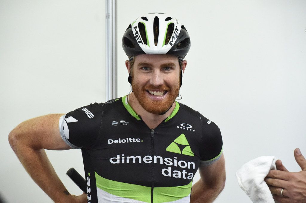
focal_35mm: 200
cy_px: 102
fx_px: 1699
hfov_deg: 10.3
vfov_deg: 6.9
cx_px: 153
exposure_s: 1/800
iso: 25600
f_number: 8
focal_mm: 200
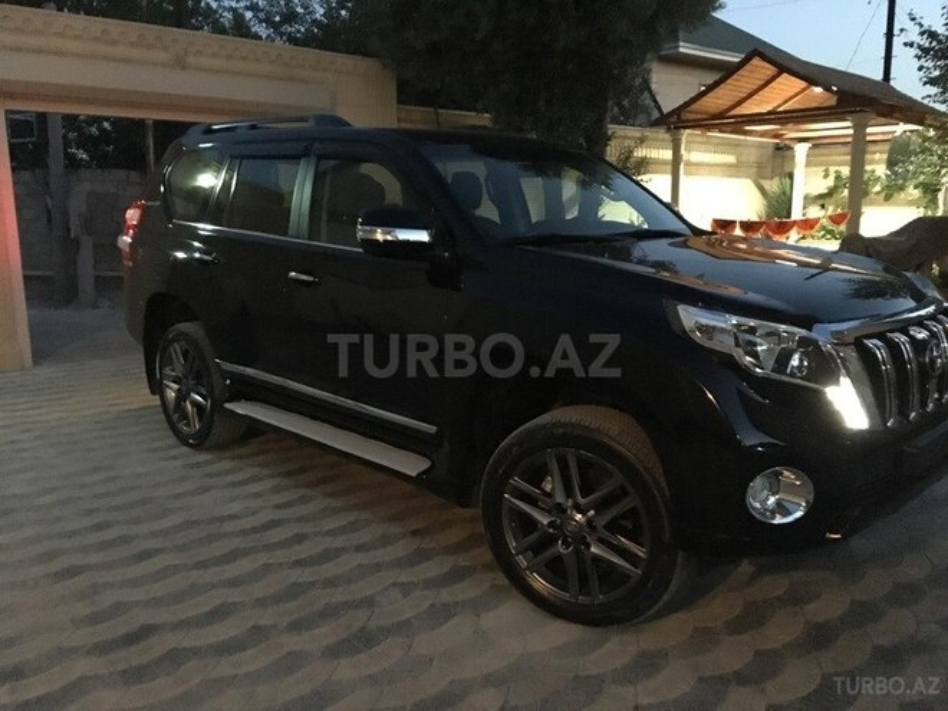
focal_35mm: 29
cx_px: 474
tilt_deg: -8.0
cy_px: 356
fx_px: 794
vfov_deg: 48.2
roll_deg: +0.6
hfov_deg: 61.7
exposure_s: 1/17
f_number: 2.2
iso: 2000
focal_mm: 4.15
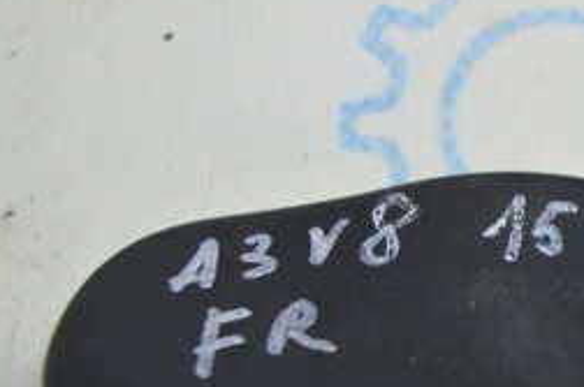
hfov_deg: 20.1
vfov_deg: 13.7
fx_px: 1603
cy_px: 275
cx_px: 568
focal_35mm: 99
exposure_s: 1/40
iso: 400
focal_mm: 26
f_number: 4
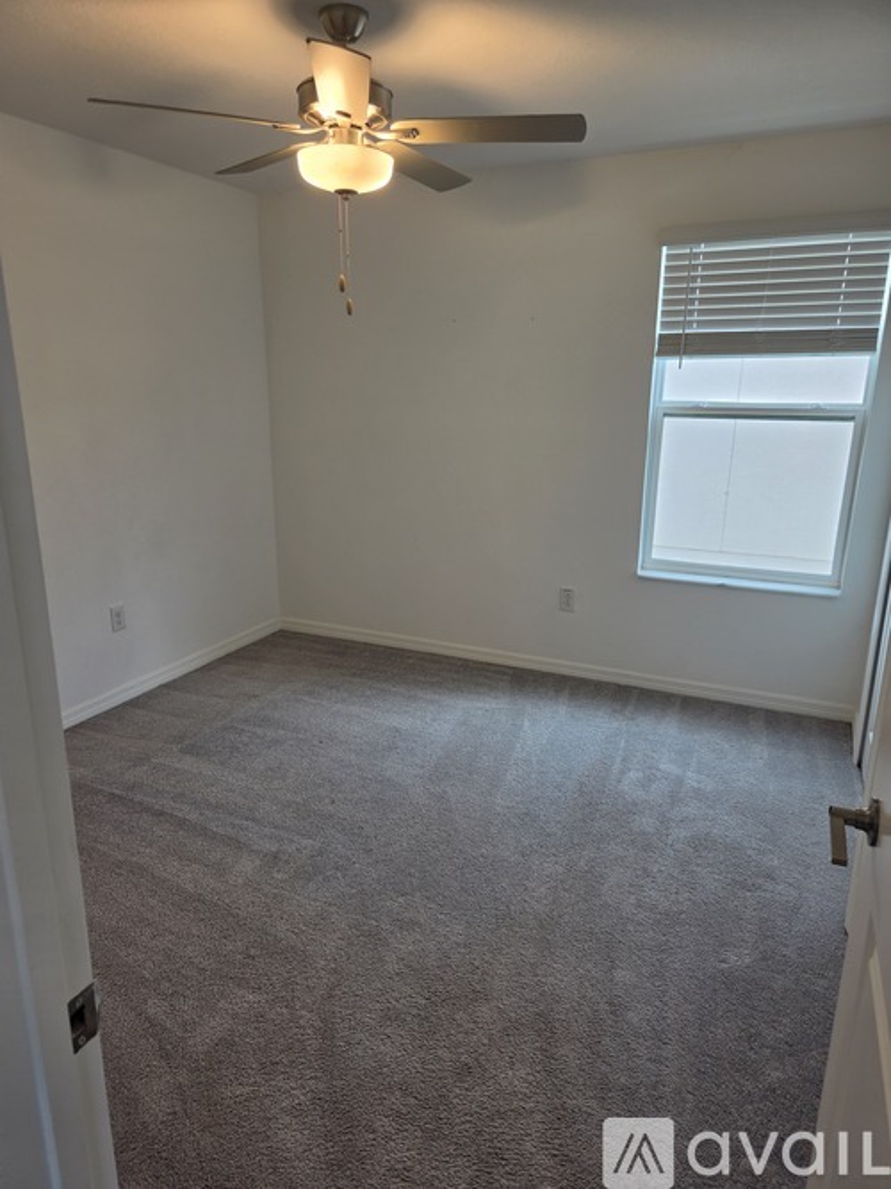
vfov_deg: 73.9
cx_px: 446
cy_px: 594
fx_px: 790
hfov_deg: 58.9
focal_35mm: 23
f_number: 1.8
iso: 40
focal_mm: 5.4
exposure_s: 1/120
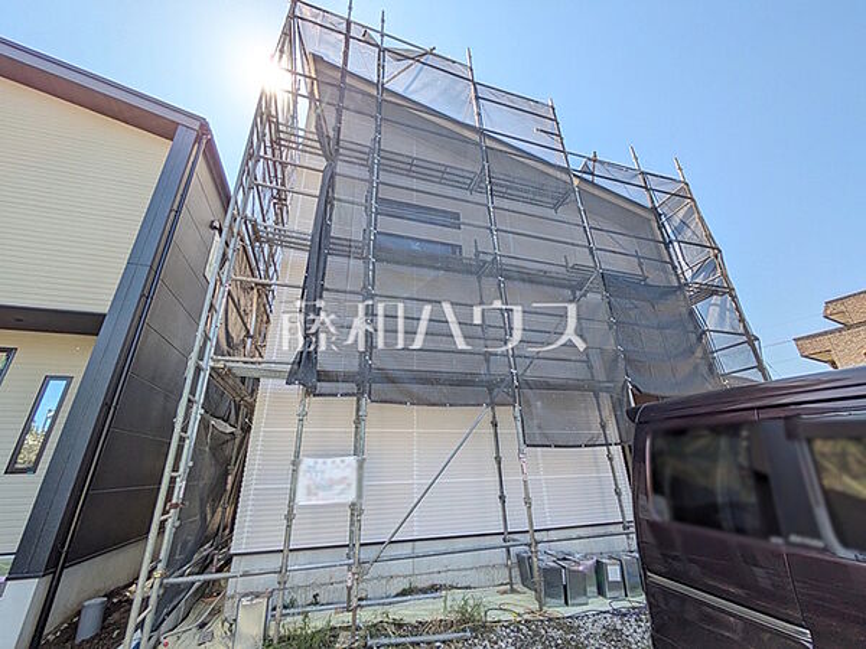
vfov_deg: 85.7
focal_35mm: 14
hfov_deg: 102.1
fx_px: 350
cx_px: 433
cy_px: 324
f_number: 2.2
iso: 49
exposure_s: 1/802
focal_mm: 1.83
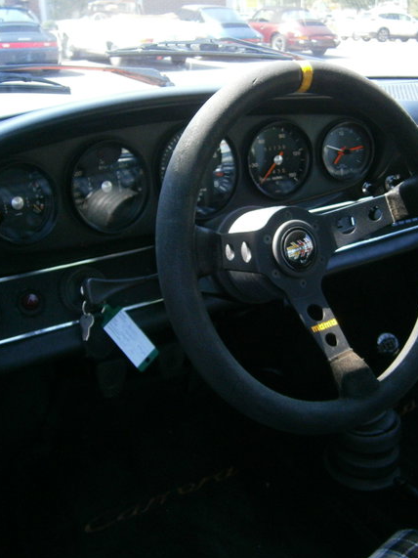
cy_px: 280
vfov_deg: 52.6
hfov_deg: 40.4
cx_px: 260
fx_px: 564
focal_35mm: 35
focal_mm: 4.7
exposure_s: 1/250
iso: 250
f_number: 2.8
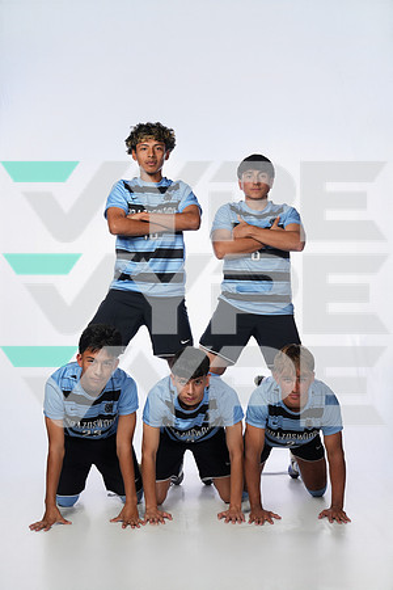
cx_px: 196
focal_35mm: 50
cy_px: 295
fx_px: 819
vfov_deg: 39.6
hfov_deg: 27.0
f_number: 8
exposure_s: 1/250
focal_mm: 50
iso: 800
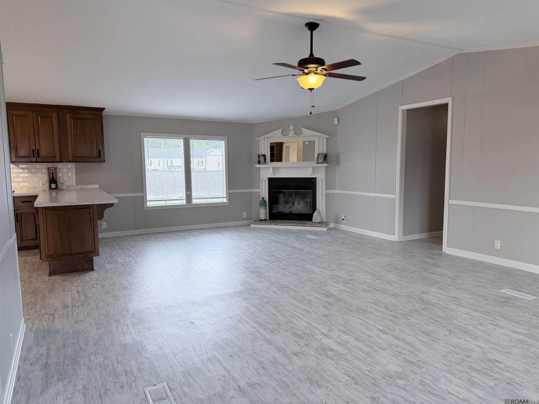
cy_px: 202
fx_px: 374
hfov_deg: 71.6
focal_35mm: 24
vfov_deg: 56.8
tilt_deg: -6.1
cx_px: 270
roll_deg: +0.4
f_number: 1.78
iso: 200
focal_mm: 6.76
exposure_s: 1/159
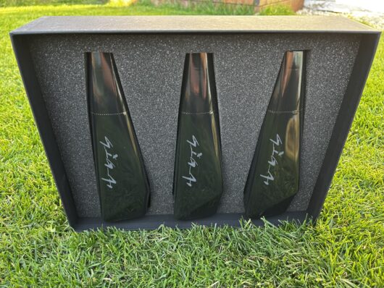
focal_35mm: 26
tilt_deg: -35.7
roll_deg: -0.7
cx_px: 192
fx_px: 289
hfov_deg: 67.3
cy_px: 144
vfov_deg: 53.1
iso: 80
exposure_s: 1/121
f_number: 1.5
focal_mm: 5.7
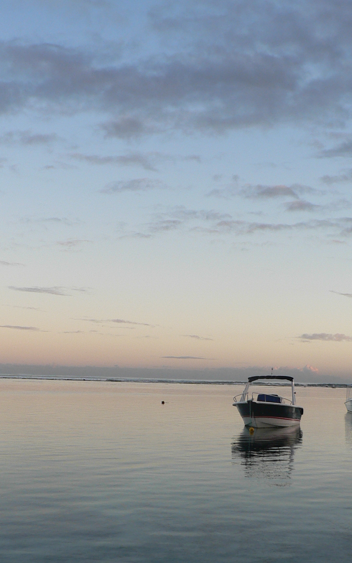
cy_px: 376
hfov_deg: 22.7
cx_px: 143
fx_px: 875
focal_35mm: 57
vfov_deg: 35.3
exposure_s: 1/100
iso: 80
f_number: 3.2
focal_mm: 6
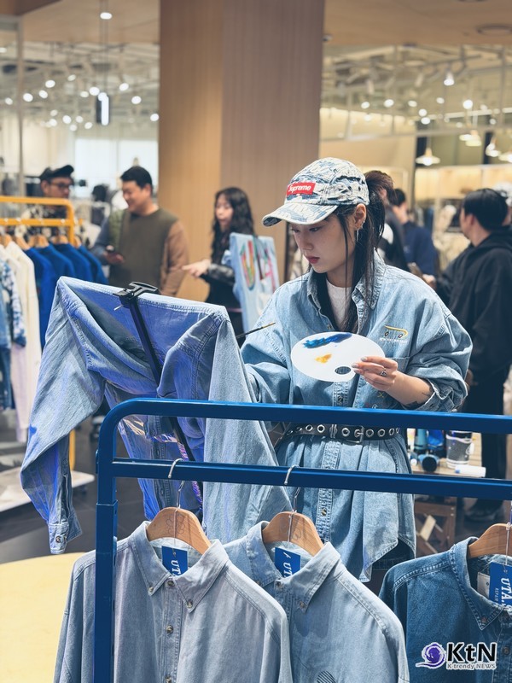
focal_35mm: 48
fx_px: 947
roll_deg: -1.9
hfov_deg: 30.3
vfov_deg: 39.7
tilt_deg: -8.0
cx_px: 256
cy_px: 342
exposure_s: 1/120
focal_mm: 6.76
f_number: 1.78
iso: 125
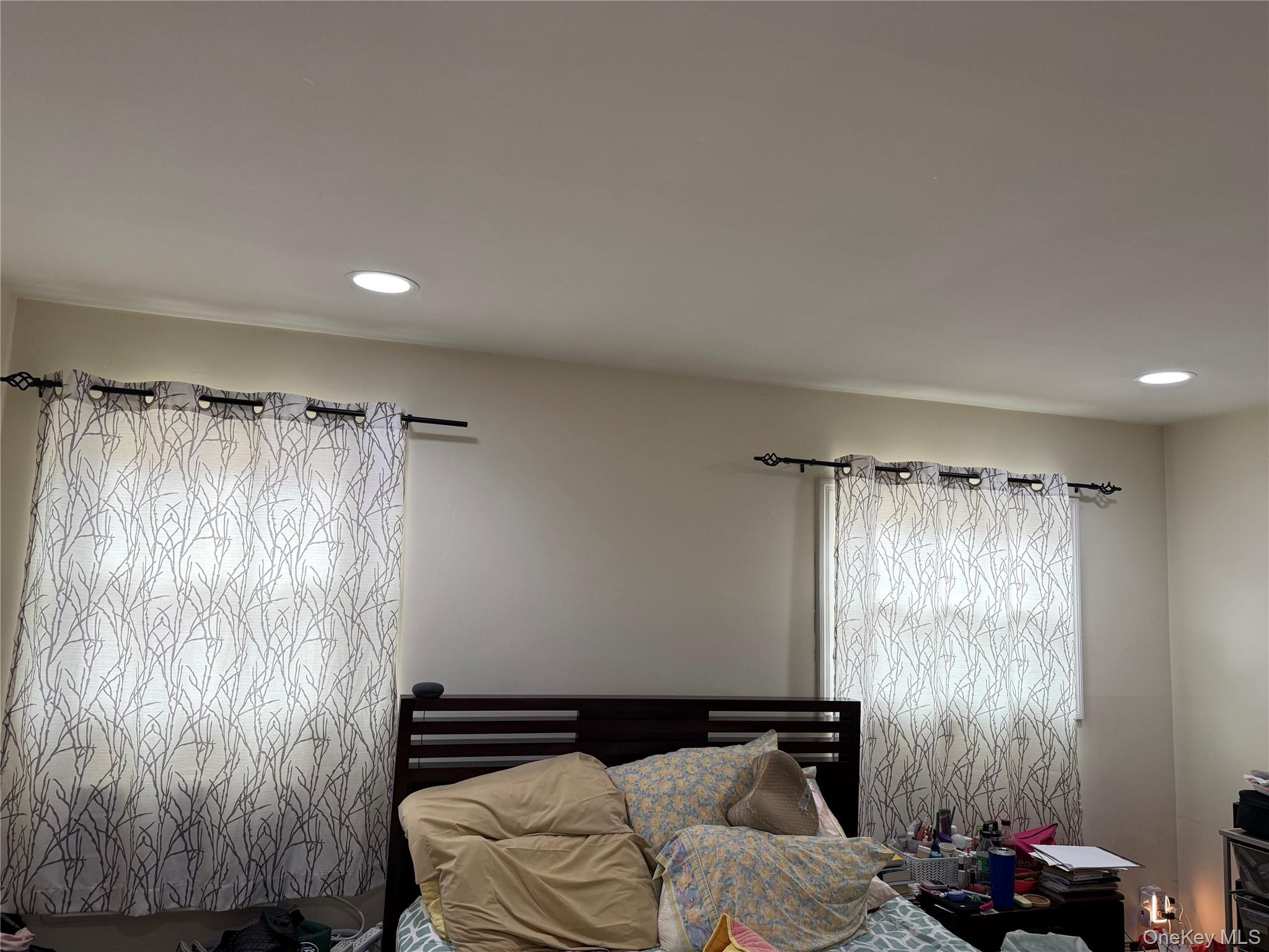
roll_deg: -2.6
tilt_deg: +7.6
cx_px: 634
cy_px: 476
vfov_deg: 56.8
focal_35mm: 24
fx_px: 880
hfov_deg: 71.6
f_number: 1.78
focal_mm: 6.76
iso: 160
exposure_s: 1/120
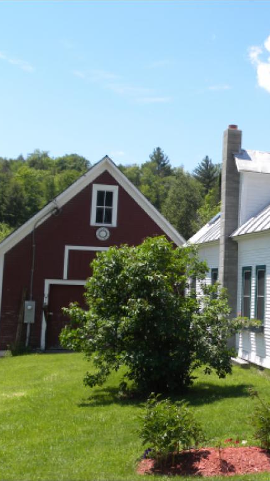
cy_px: 240
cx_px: 294
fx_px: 688
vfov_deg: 38.5
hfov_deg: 21.1
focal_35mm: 54
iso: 64
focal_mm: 6.6
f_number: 3.5
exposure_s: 1/510
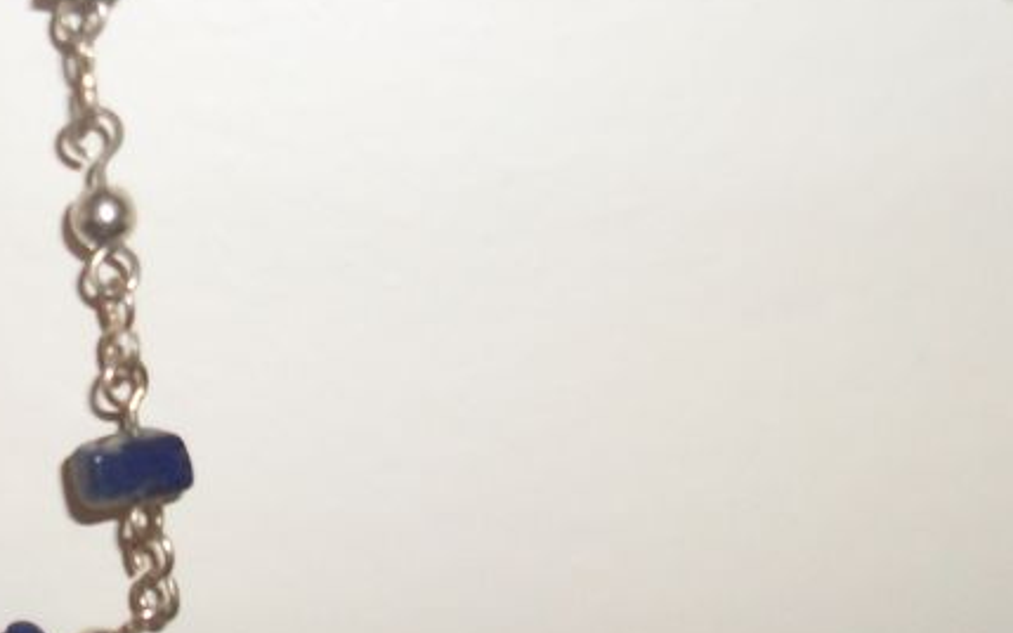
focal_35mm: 84
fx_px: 2319
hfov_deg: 23.0
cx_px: -137
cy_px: 113
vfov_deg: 15.4
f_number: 2.8
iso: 120
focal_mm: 5.7
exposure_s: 1/60
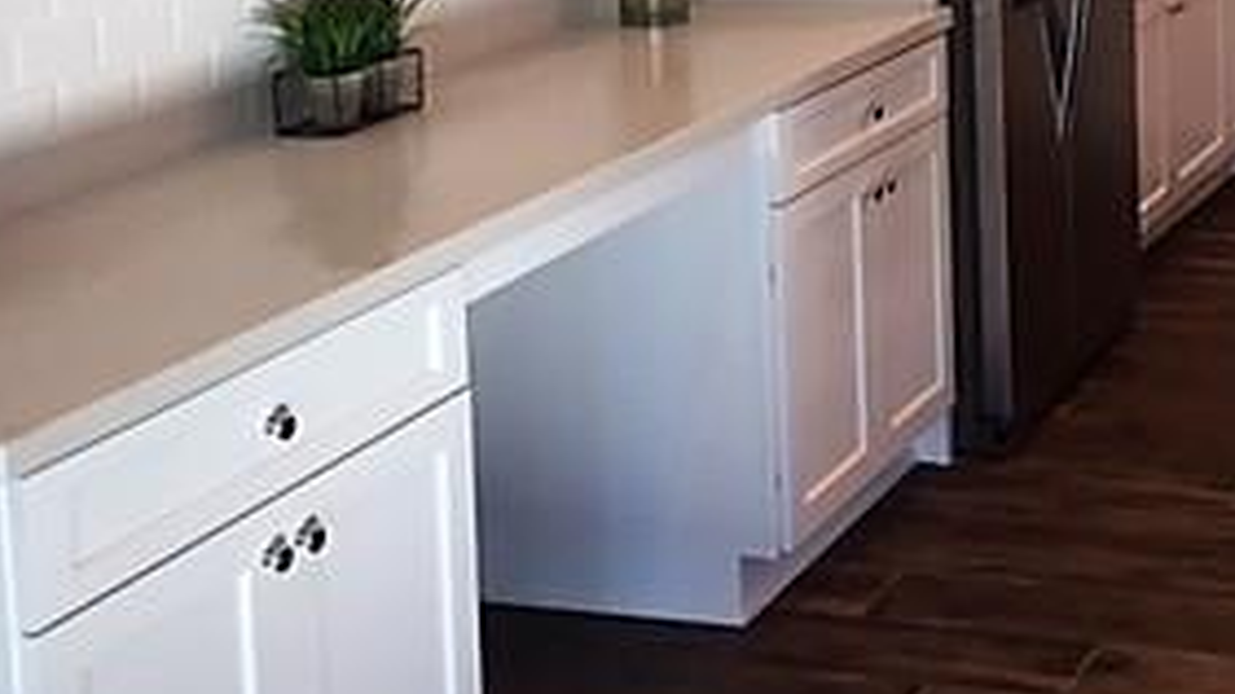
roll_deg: +1.3
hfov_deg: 28.1
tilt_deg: -5.5
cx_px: 1147
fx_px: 2358
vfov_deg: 16.0
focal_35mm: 72
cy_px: -158
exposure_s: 1/40
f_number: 2.2
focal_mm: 4.15
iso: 32
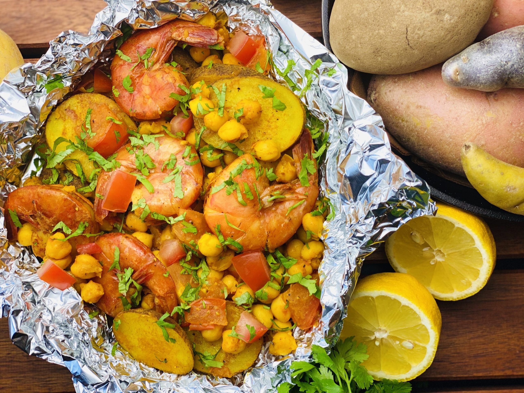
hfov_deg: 36.8
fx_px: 787
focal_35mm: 52
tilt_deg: -85.2
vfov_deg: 28.0
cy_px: 196
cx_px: 262
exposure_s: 1/120
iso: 64
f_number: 2
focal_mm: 6
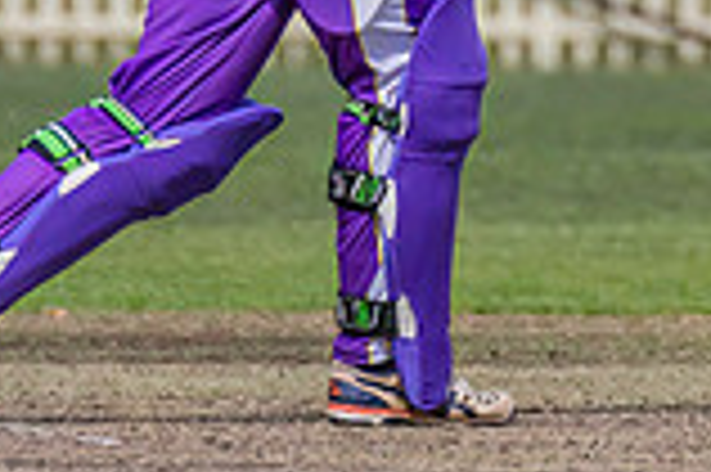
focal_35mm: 2049
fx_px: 40425
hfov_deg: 1.0
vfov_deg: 0.7
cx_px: 462
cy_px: -226
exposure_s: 1/2500
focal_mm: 550
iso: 800
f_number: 8
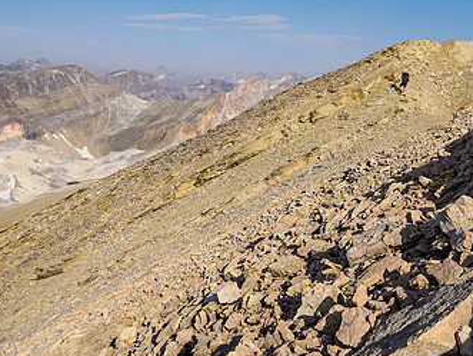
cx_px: 319
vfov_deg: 34.2
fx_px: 575
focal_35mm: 42
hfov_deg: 44.1
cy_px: 131
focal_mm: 12
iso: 200
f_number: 8
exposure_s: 1/640
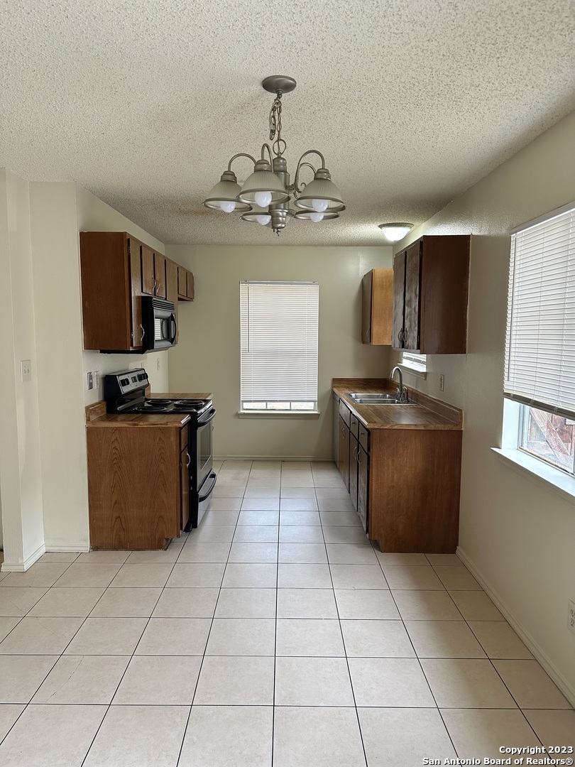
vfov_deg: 71.6
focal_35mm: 24
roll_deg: +0.0
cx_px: 288
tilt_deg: -5.8
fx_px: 532
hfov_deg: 56.8
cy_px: 384
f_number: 1.78
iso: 200
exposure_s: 1/121
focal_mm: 6.86
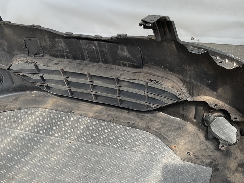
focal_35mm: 41
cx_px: 153
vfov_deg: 34.8
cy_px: 123
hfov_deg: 45.4
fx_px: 289
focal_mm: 3
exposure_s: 1/333
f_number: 1.8
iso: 16
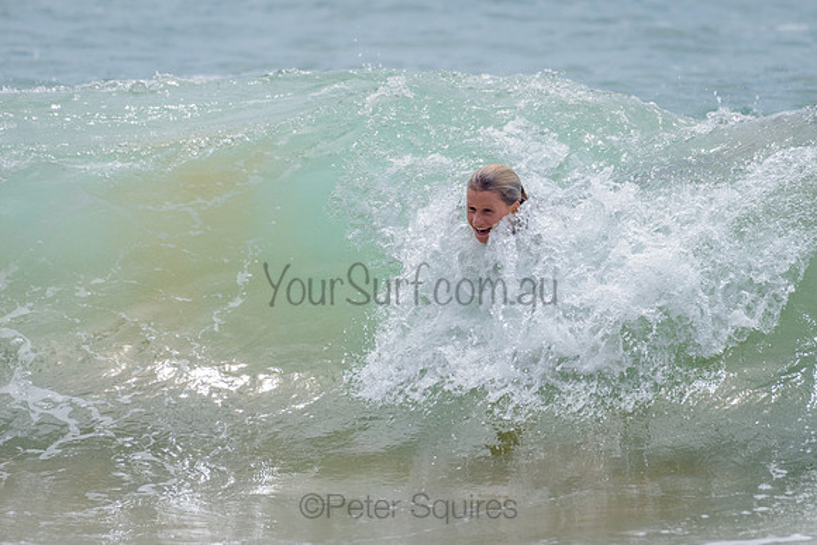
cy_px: 230
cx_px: 512
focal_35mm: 627
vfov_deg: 2.2
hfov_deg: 3.3
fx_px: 14229
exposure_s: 1/2000
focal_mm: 500
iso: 180
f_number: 5.6
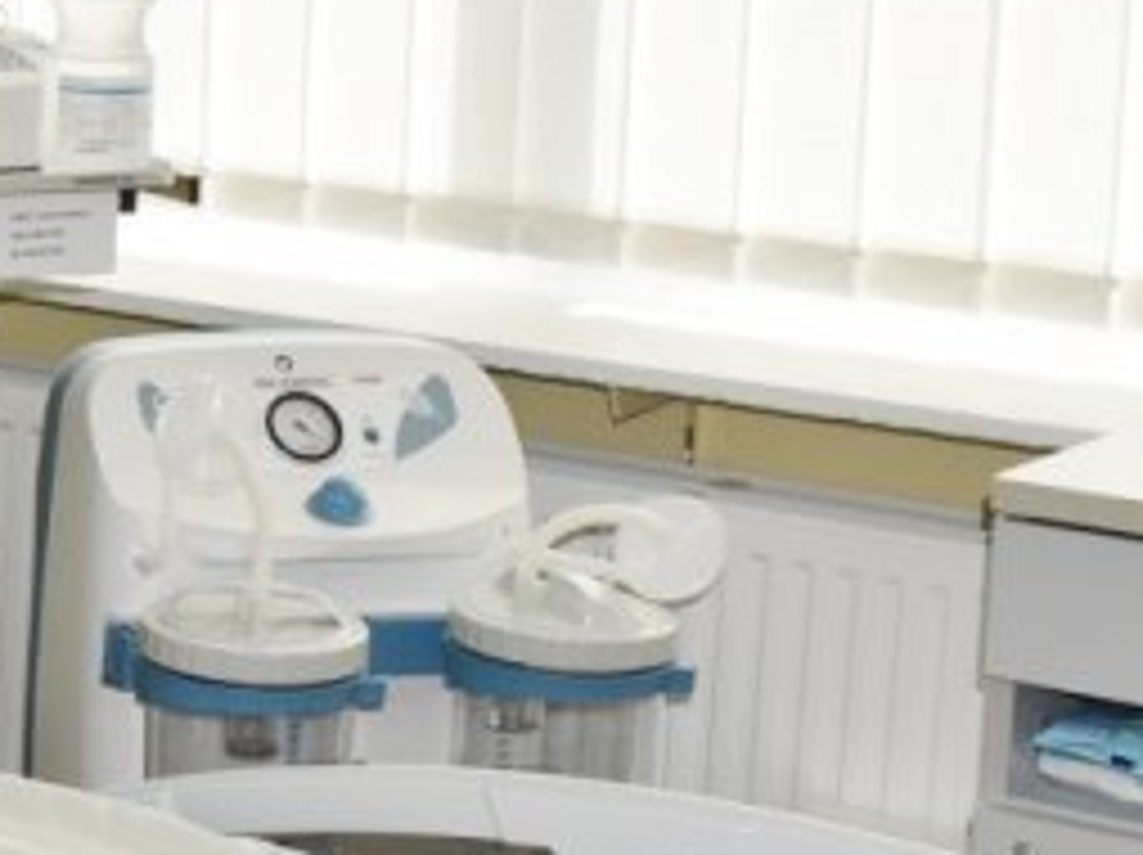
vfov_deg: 11.8
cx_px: -801
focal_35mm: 125
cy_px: 142
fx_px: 4124
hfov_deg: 14.2
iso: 100
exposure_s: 1/200
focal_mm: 22
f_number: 7.1
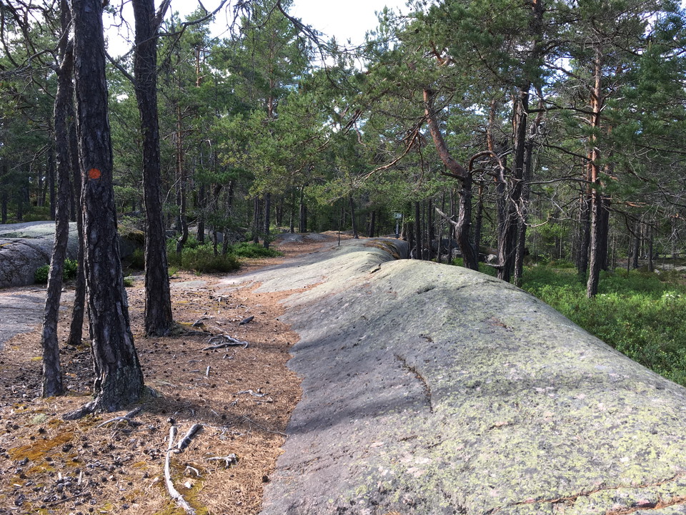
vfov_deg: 48.2
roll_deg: -2.8
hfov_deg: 61.7
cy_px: 258
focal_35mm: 29
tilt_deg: -2.5
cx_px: 343
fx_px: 575
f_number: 2.2
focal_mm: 4.15
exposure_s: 1/126
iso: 25
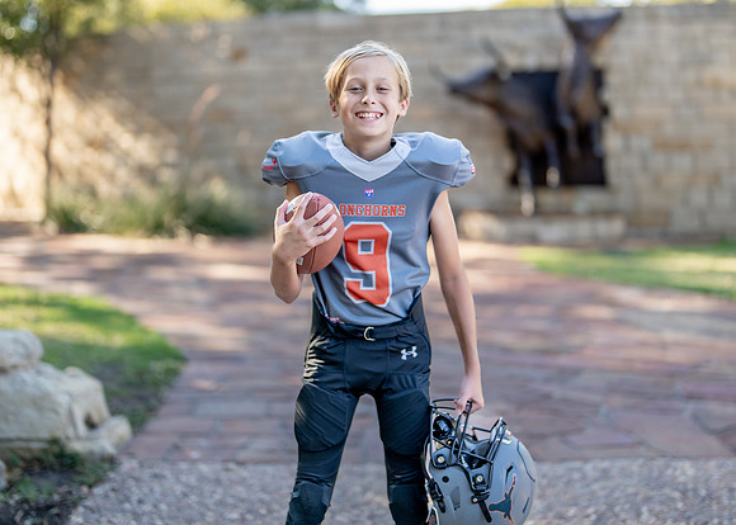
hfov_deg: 32.2
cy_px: 231
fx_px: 1274
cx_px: 376
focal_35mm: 61
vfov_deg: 23.3
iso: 100
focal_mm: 50
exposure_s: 1/1000
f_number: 1.2
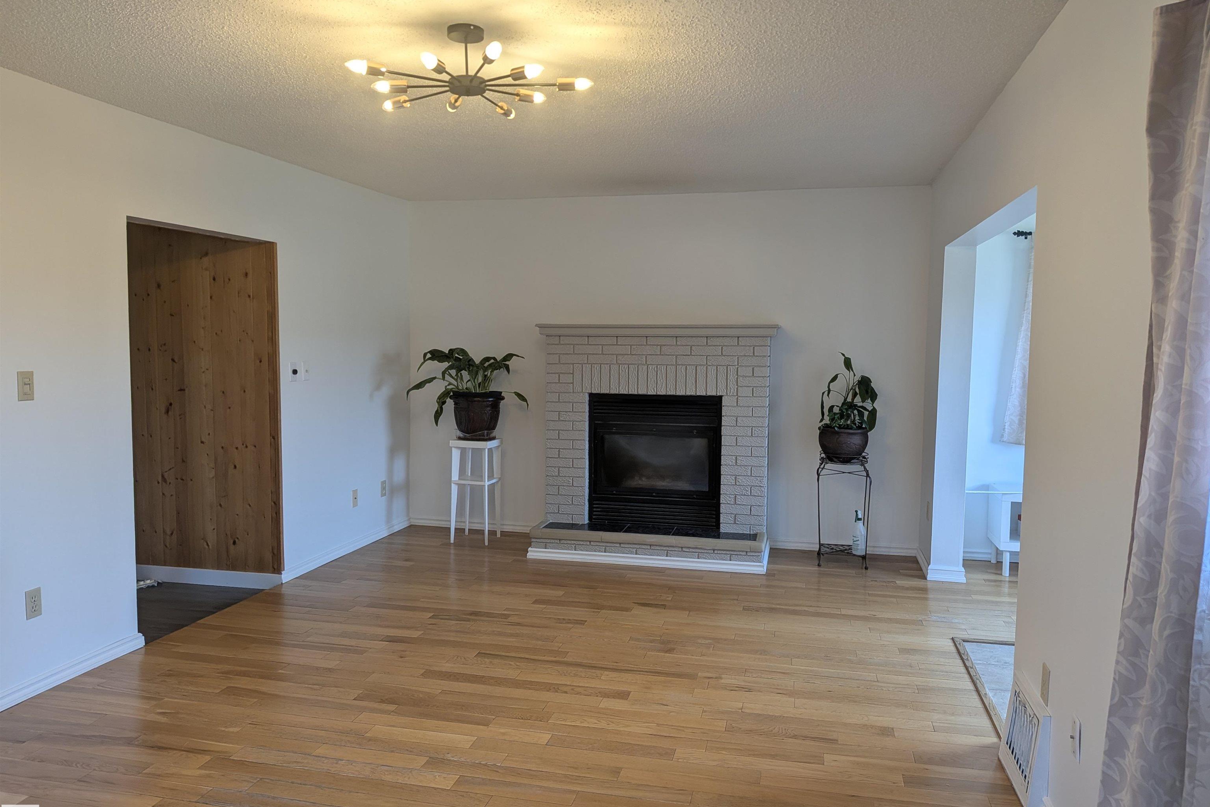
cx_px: 606
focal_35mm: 25
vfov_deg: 51.3
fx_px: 840
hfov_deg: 71.5
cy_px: 404
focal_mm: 4.53
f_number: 1.7
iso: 32
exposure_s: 1/60
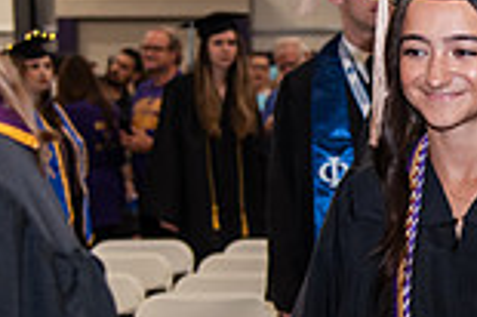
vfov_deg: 7.3
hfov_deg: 10.9
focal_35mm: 187
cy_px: 232
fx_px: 2475
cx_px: 508
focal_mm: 50
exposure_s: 1/125
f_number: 4
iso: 1000
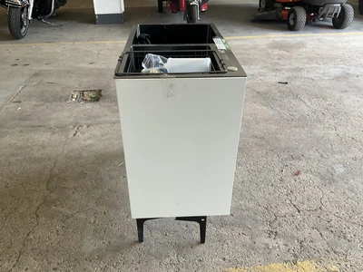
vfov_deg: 48.2
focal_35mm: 29
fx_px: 304
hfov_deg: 61.7
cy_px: 136
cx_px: 182
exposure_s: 1/60
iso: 40
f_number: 1.8
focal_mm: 3
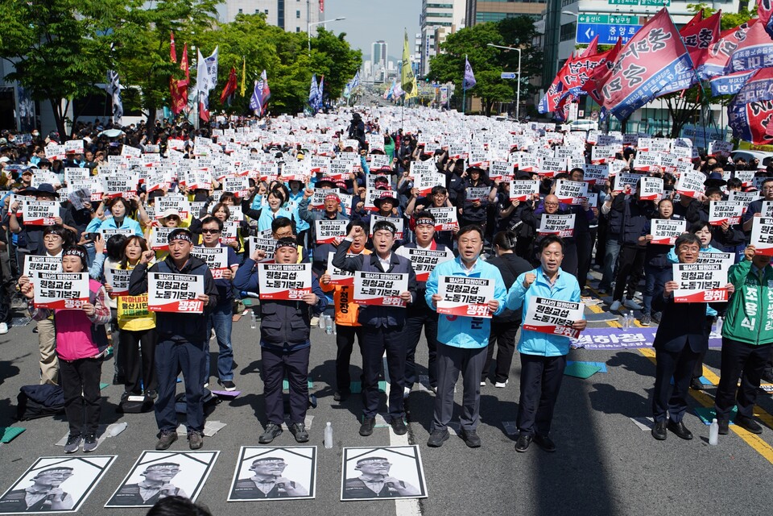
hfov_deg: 54.4
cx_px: 386
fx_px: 751
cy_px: 258
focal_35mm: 35
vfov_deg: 37.9
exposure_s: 1/250
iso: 100
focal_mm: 35
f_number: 10
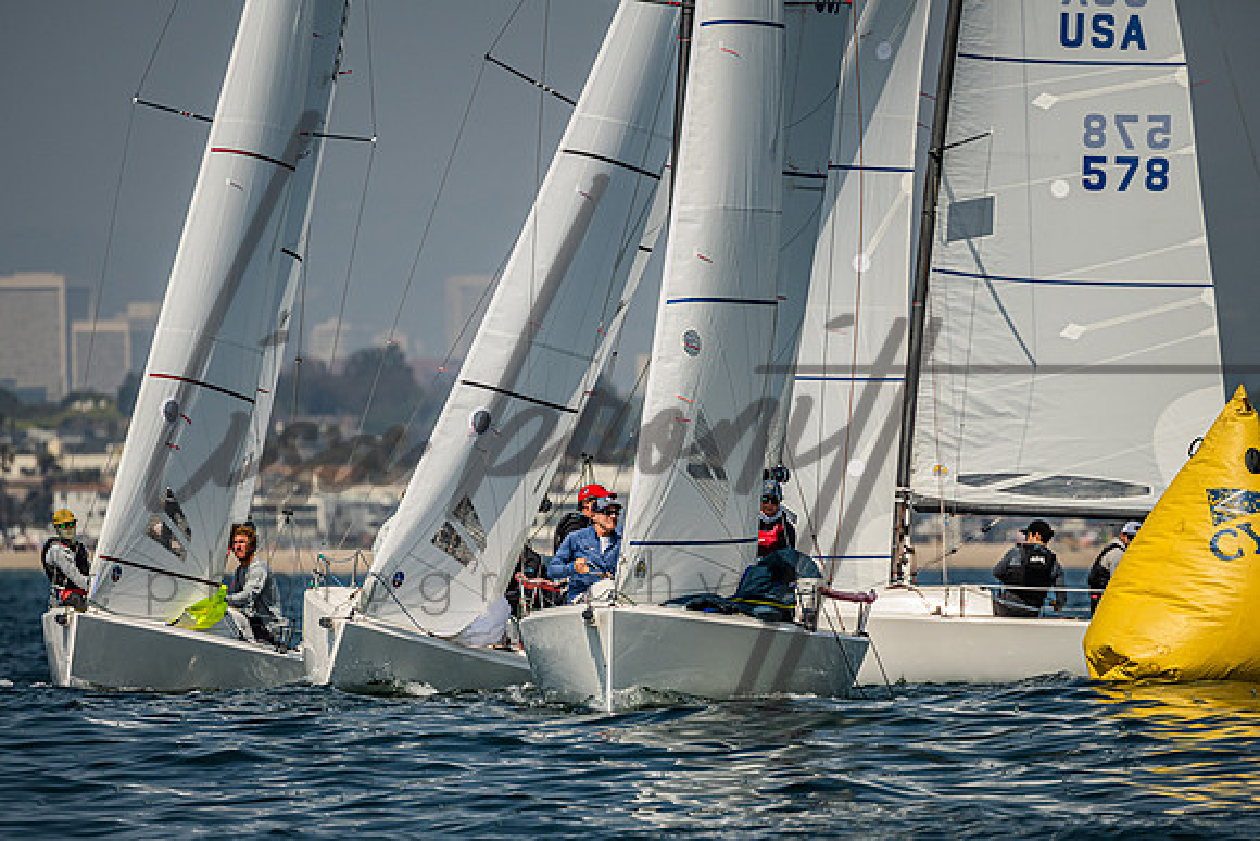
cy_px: 507
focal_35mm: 492
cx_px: 599
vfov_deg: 2.8
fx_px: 17212
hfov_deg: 4.2
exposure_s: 1/4000
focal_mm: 400
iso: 320
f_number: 5.6
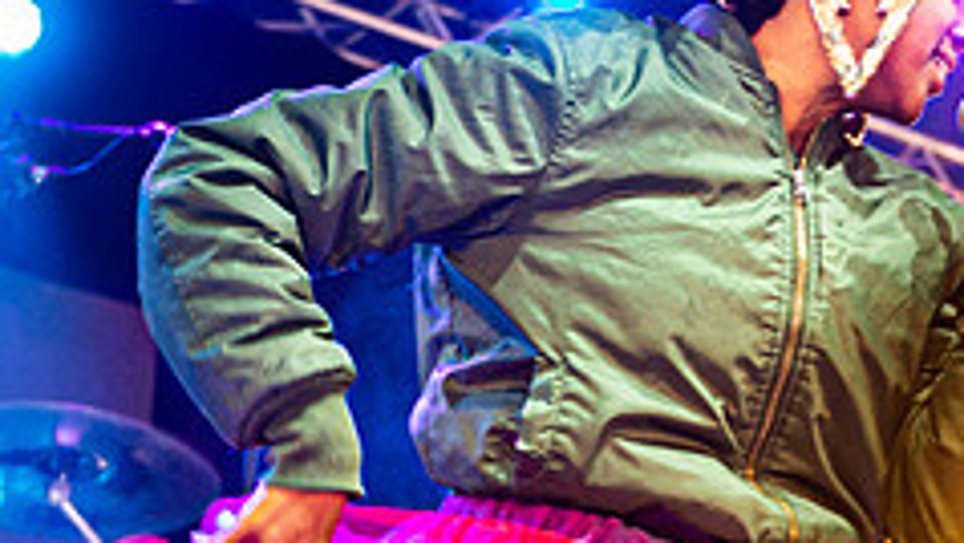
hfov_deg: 16.7
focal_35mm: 128
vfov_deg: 9.5
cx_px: 600
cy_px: 265
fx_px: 3273
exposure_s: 1/100
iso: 800
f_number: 2.8
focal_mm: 35
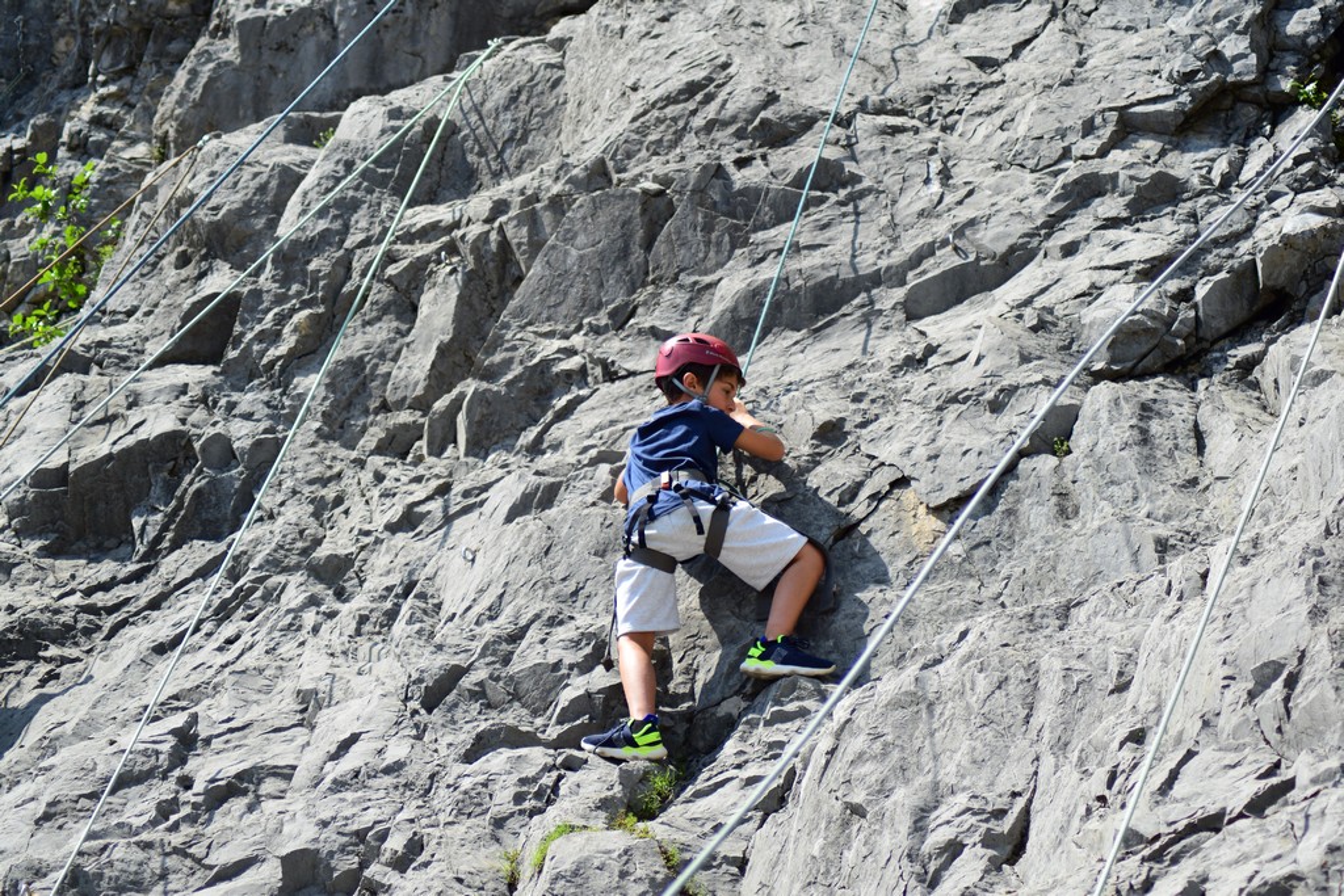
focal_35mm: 105
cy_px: 448
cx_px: 672
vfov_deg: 13.0
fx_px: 3920
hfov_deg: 19.5
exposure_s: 1/1000
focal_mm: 70
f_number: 4
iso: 180
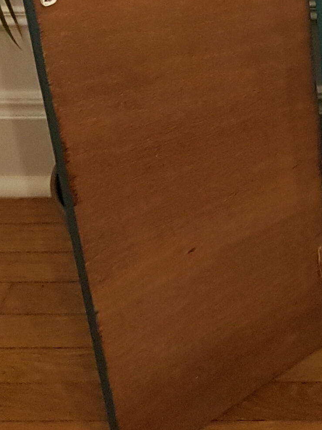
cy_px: -199
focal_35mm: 107
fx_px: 1327
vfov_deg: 16.8
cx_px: 577
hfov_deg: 12.6
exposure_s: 1/25
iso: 160
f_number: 1.7
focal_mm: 4.2
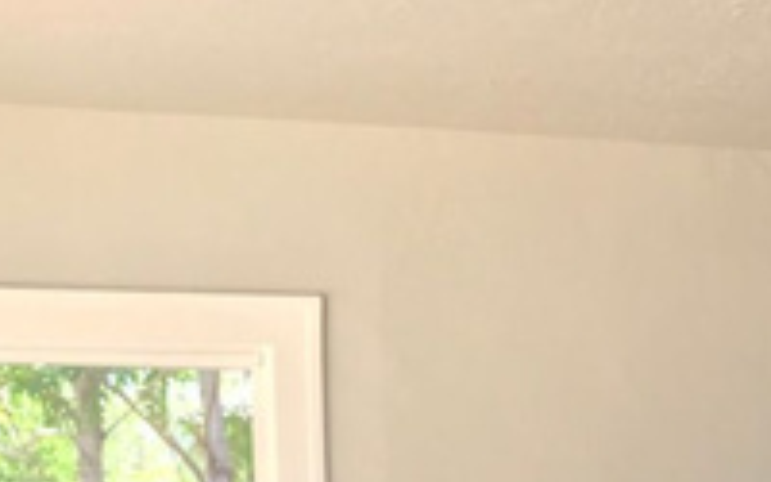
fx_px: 1996
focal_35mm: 95
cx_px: 732
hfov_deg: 21.3
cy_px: 887
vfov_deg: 12.5
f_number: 1.8
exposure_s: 1/47
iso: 25
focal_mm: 3.99
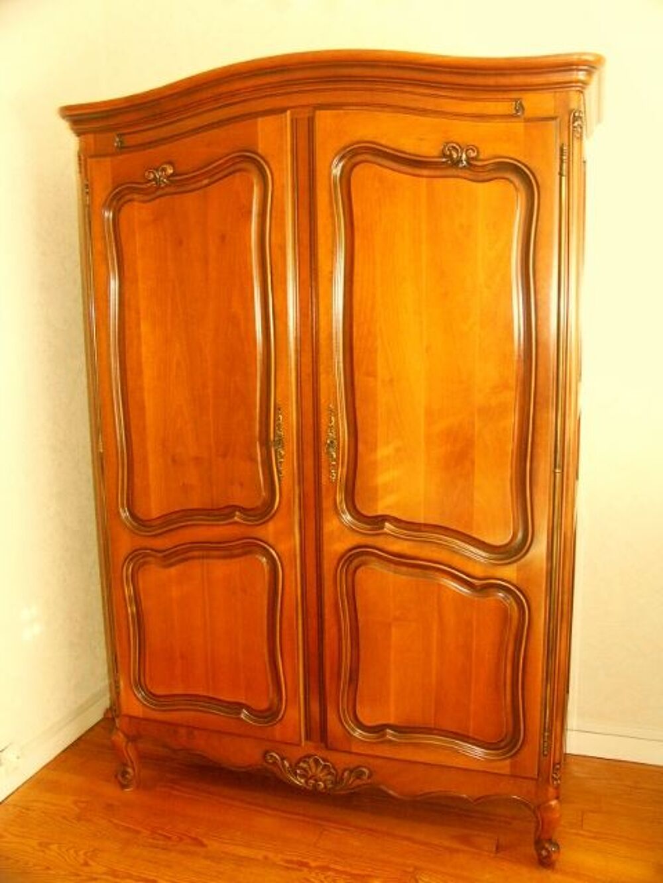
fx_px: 766
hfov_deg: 46.8
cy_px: 442
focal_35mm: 30
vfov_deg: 60.0
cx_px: 332
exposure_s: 1/50
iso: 400
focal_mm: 7.85
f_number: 2.8
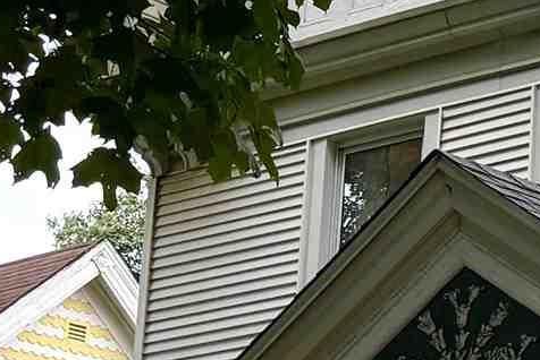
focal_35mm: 161
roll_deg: -0.5
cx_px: 1262
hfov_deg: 10.9
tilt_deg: +9.4
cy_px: 578
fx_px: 2416
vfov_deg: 8.3
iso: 100
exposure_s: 1/476
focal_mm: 6.76
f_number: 1.78
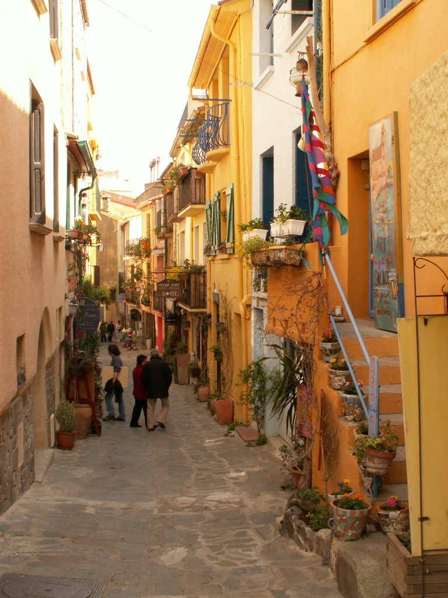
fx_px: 725
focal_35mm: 42
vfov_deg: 44.8
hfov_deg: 34.3
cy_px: 299
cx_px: 224
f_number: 5
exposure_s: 1/80
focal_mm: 7.02
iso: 50
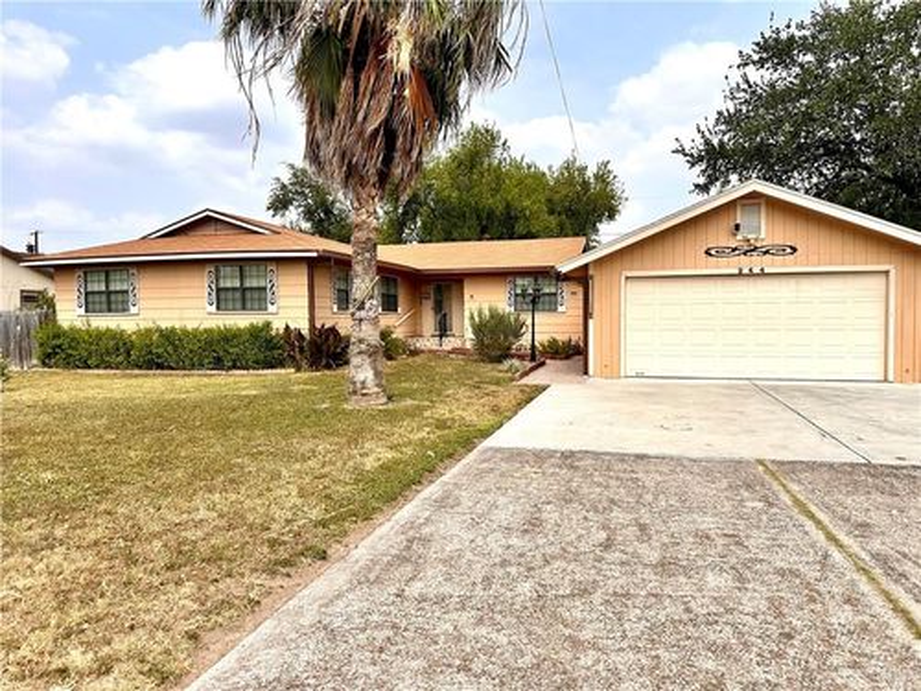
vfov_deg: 56.8
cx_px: 460
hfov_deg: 71.6
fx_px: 639
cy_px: 346
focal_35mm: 24
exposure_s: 1/5263
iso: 80
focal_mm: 6.86
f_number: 1.78
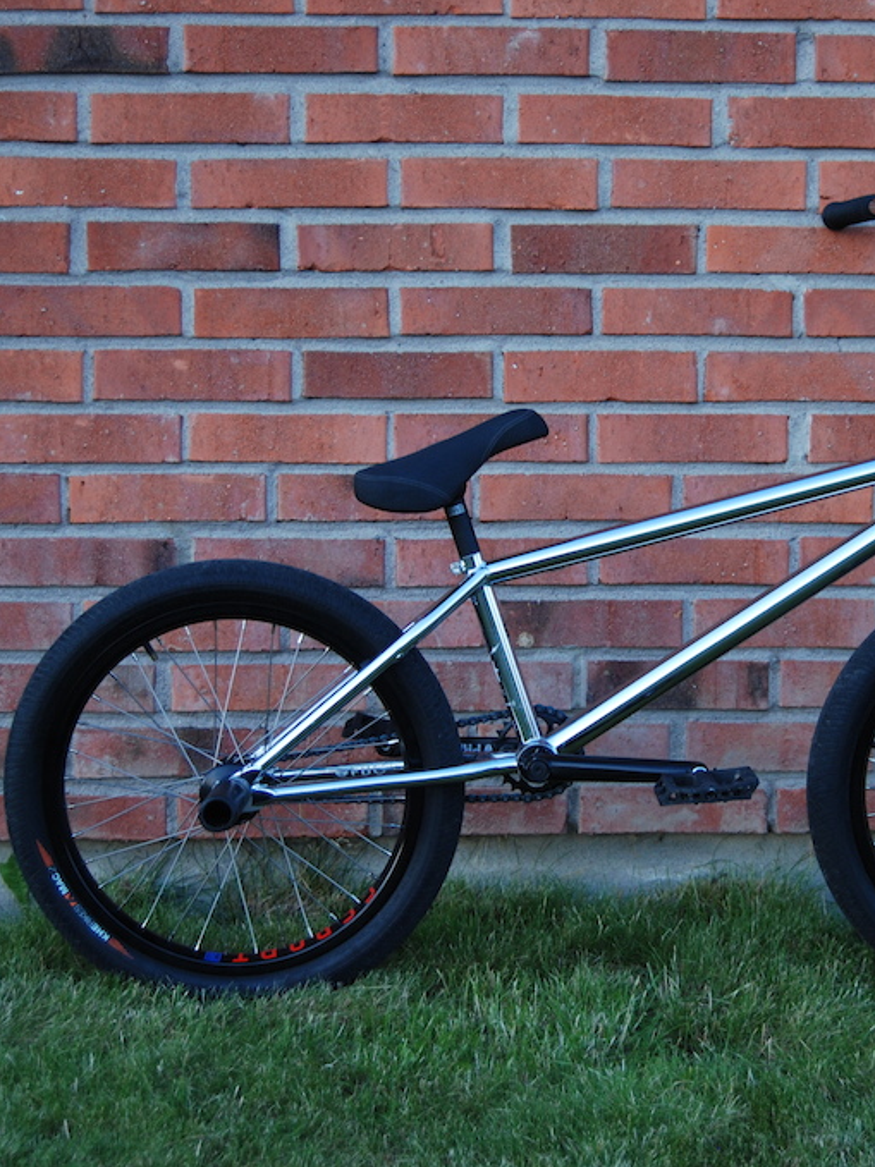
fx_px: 2057
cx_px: 603
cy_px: 580
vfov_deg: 31.7
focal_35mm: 61
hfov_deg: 23.9
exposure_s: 1/30
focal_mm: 28
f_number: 4.2
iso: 360
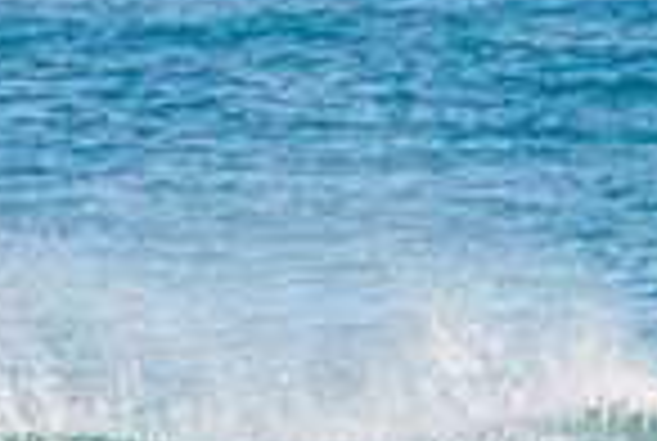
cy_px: 727
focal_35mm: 1984
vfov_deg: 0.7
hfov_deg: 1.0
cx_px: 441
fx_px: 36282
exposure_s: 1/1600
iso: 320
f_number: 5.6
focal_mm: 500
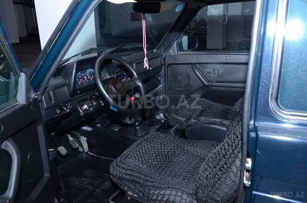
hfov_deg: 57.3
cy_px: 102
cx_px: 154
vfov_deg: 39.8
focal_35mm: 33
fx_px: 281
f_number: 5
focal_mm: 22
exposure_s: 1/50
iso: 1000
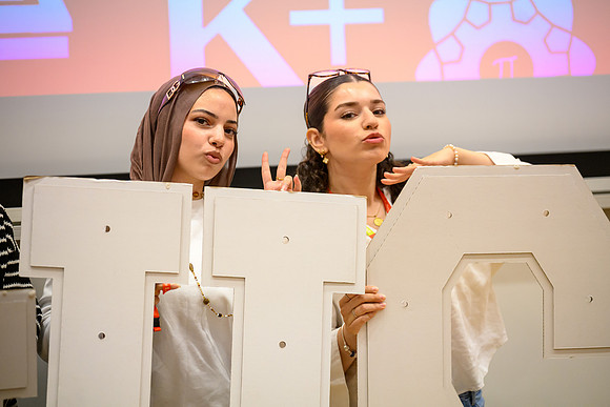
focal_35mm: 129
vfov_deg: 10.7
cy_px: 204
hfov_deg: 15.9
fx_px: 2178
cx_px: 305
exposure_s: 1/500
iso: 6400
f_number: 2.8
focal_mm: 128
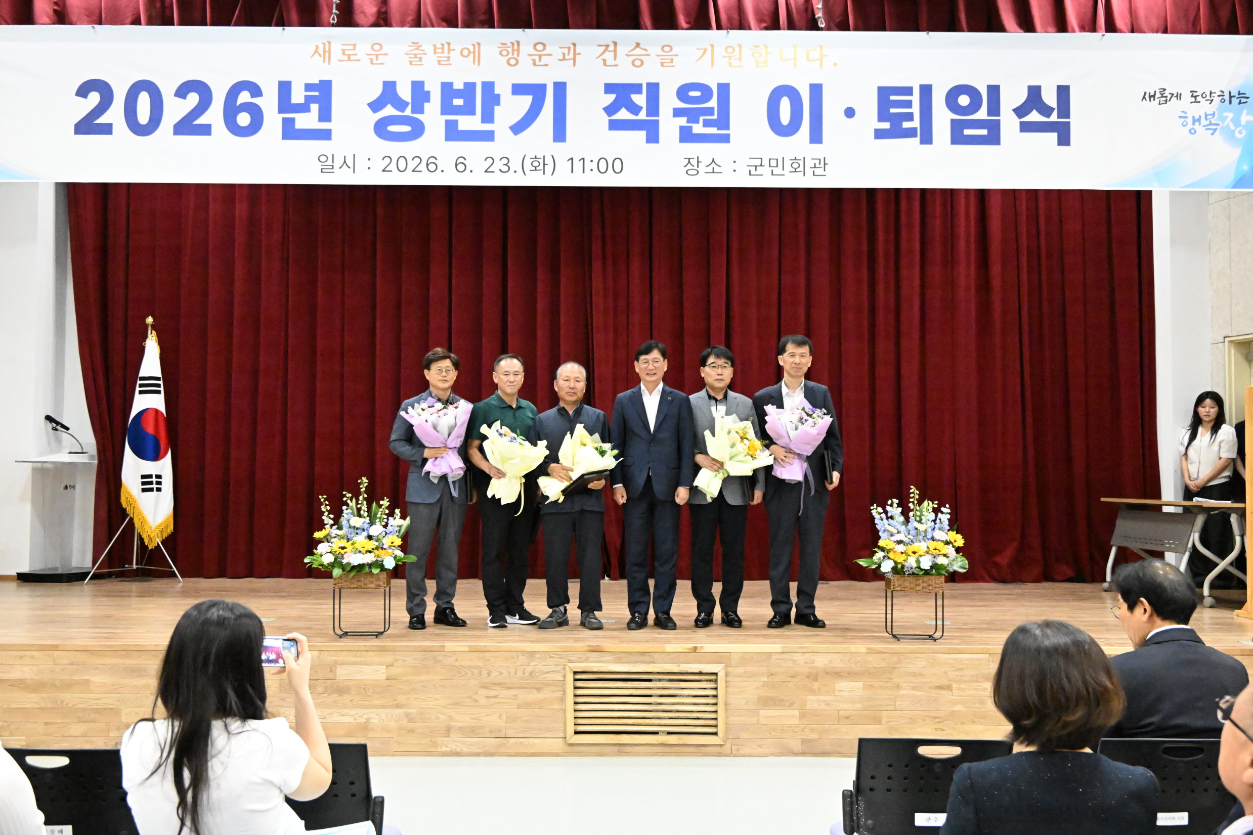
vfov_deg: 39.4
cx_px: 626
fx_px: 1166
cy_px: 418
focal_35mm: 34
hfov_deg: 56.5
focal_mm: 33.5
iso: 22800
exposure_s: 1/160
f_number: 6.3
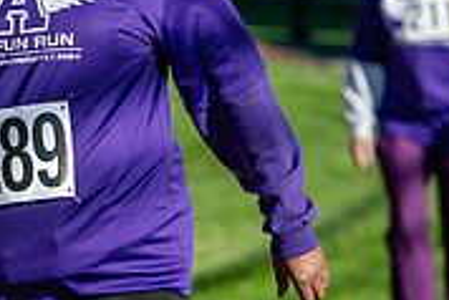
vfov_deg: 3.5
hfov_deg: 5.2
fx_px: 4880
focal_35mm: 391
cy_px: -132
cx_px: -159
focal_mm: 120
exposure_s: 1/500
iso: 80
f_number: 4
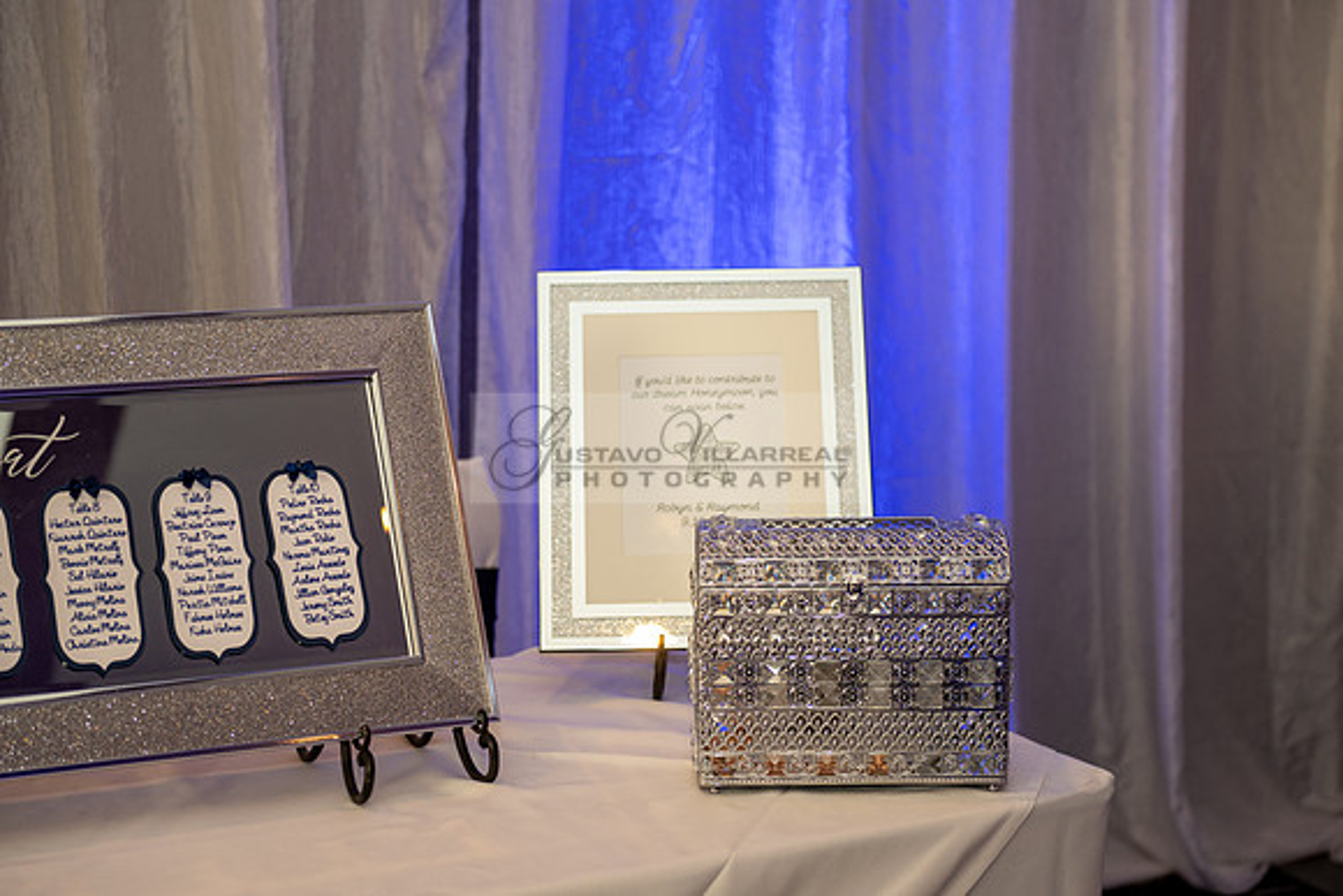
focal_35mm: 70
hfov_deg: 28.8
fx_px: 2612
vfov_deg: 19.5
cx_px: 672
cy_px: 448
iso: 1000
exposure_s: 1/200
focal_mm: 70
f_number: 2.8
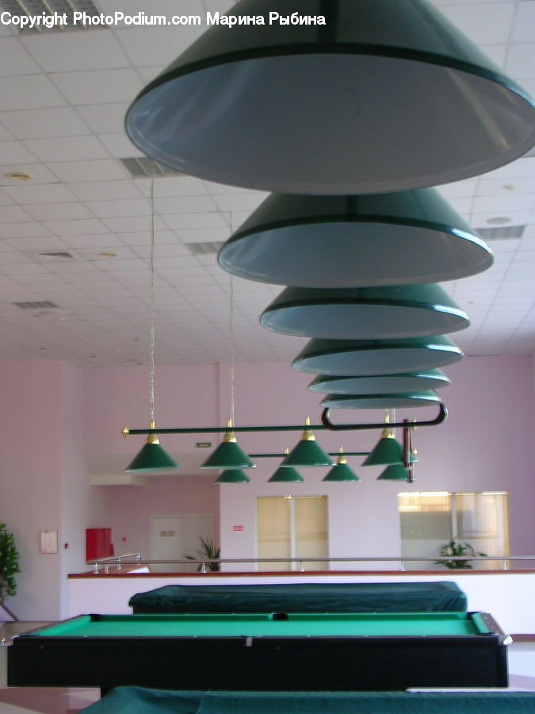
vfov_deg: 34.3
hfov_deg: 26.1
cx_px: 268
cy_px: 357
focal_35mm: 56
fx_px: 1154
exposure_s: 1/7.8
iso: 50
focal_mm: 8.5
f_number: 3.3
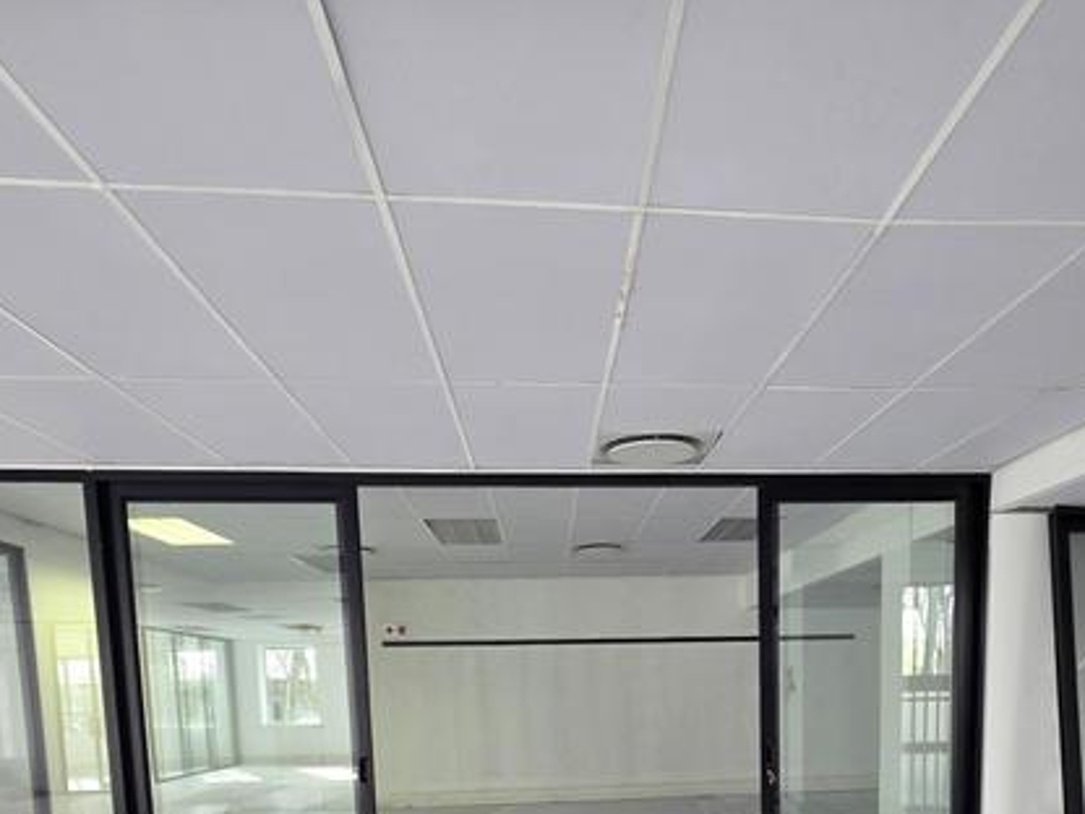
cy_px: 780
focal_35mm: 25
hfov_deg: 68.8
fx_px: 784
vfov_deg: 47.3
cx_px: 642
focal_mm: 2.2
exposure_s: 1/100
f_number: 1.9
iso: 125
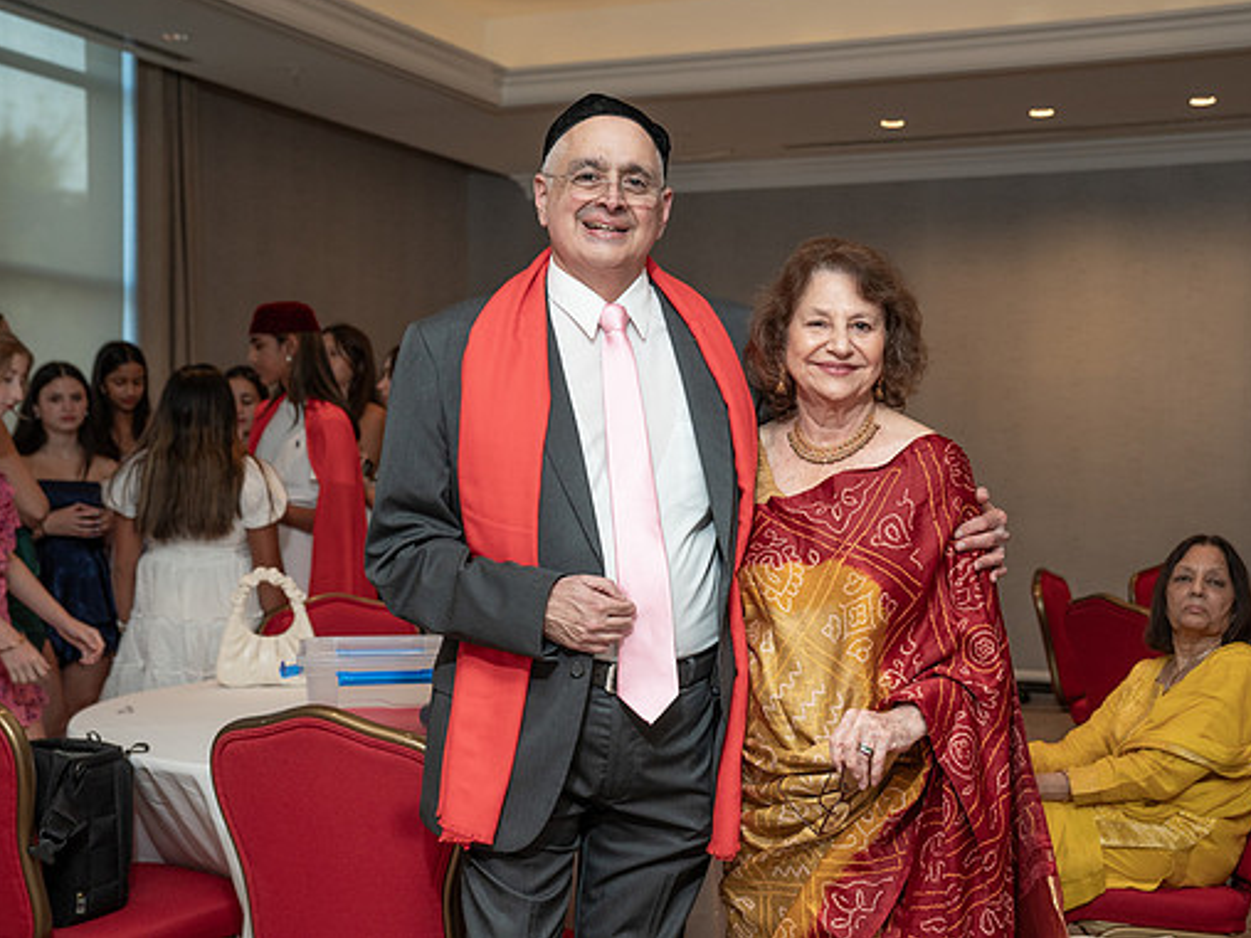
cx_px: 702
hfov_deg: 37.4
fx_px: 1843
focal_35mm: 51
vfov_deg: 28.5
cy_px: 509
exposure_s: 1/250
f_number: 4
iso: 1000
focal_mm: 41
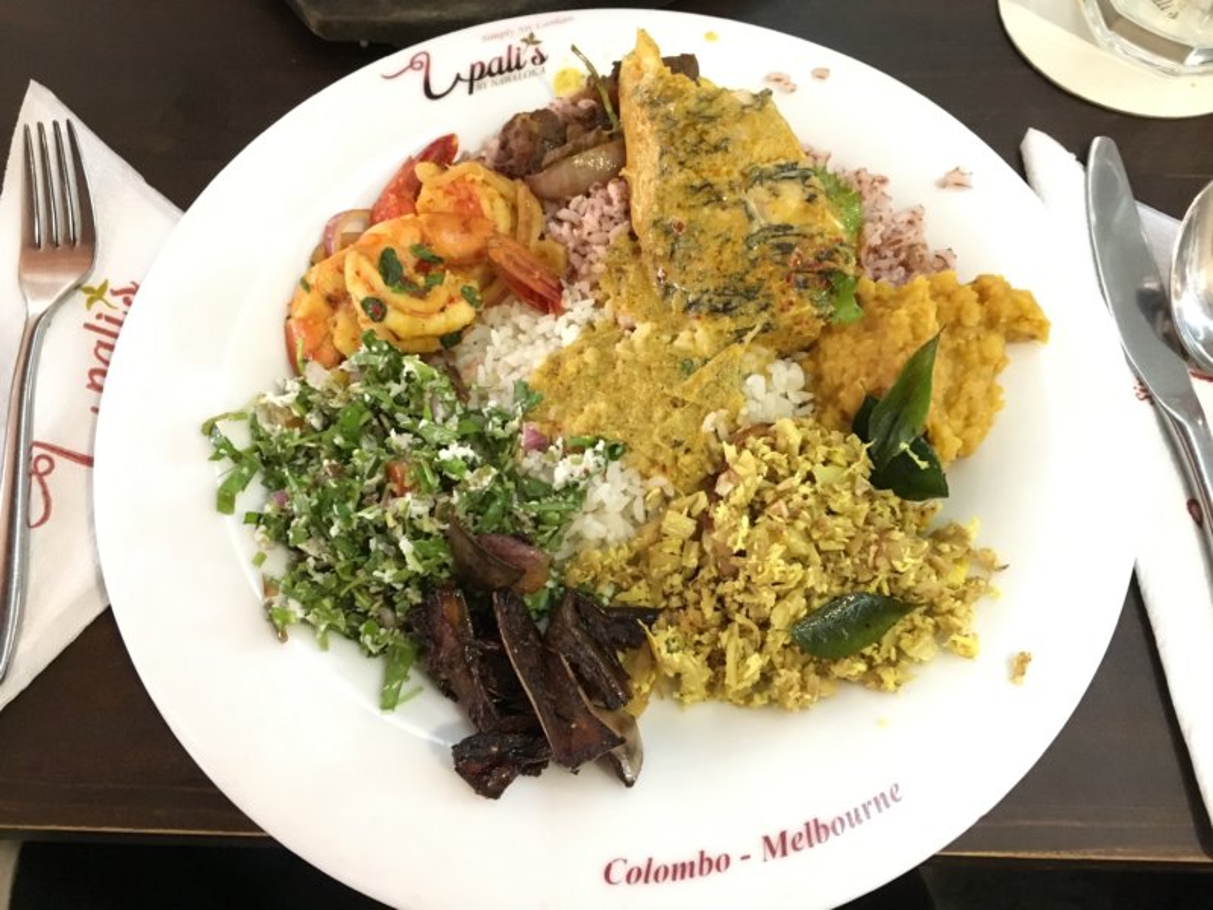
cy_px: 455
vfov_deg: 48.2
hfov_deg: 61.7
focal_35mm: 29
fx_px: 1016
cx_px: 606
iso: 320
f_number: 2.2
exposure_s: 1/17
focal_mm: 4.15
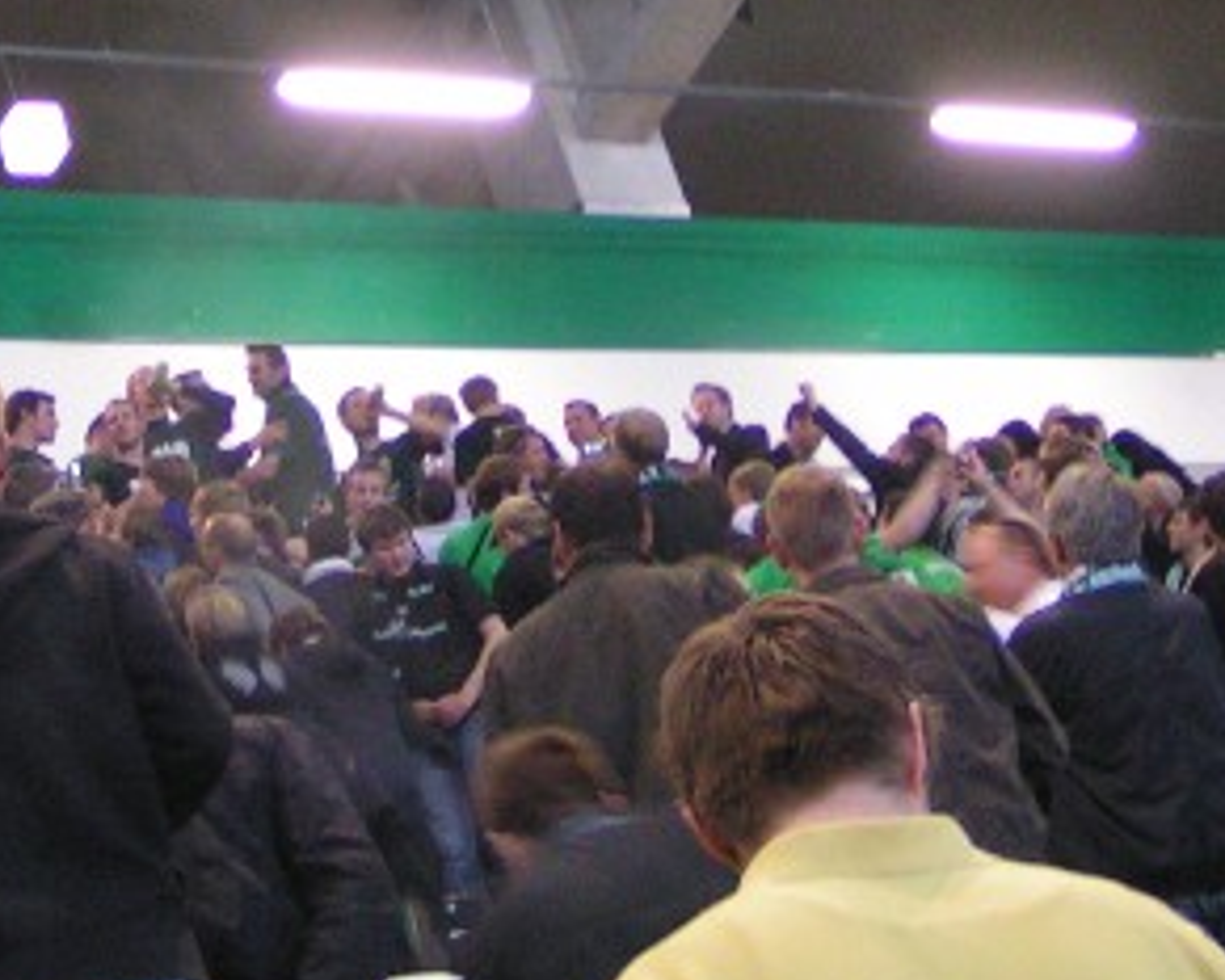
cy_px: -55
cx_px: 425
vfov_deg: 14.8
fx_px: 3699
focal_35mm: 102
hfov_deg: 18.8
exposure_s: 1/25
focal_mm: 5.8
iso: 200
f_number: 2.8
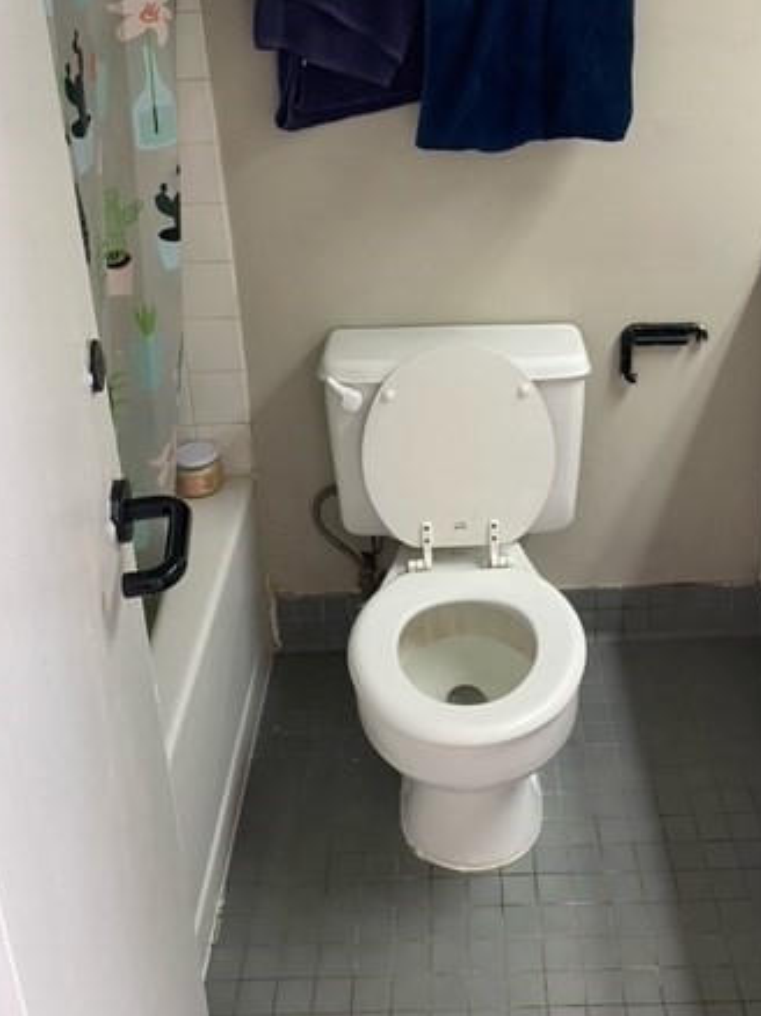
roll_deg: +1.8
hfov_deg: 37.5
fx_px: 1115
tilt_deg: -22.0
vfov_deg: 47.9
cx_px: 473
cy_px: 313
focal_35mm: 38
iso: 200
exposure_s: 1/60
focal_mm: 4.25
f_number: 1.8
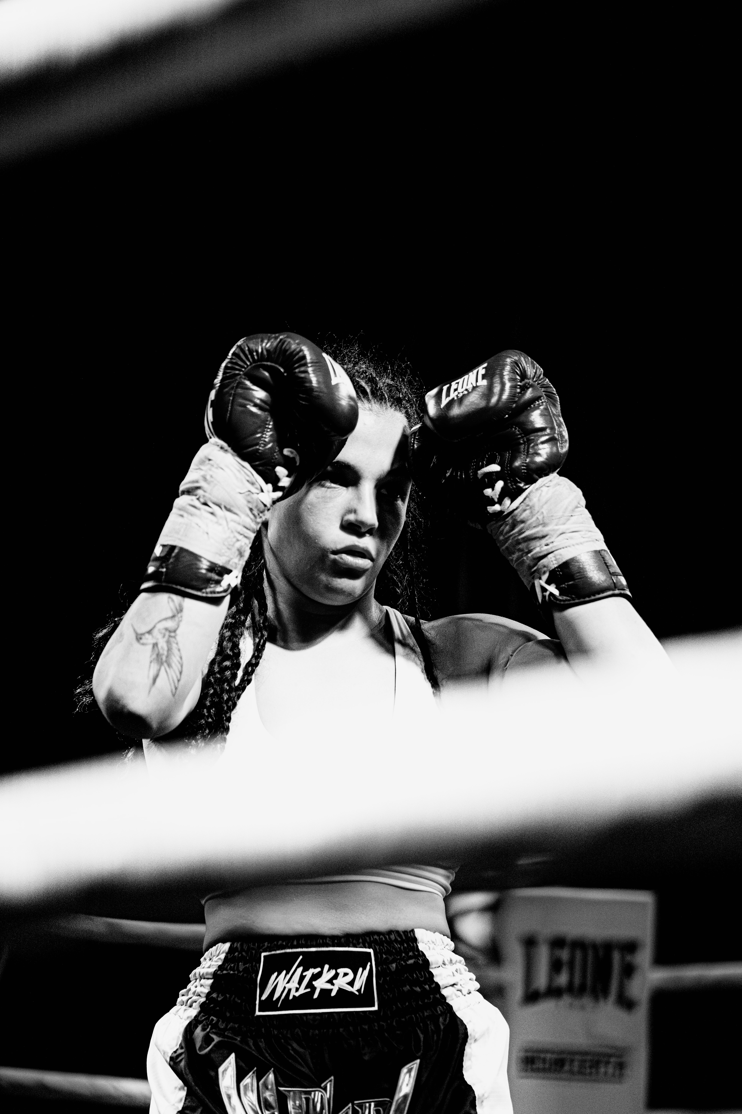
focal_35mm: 97
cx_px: 371
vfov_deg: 21.0
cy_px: 557
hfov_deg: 14.1
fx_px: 2999
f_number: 2.8
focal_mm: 97
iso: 4000
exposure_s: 1/4000
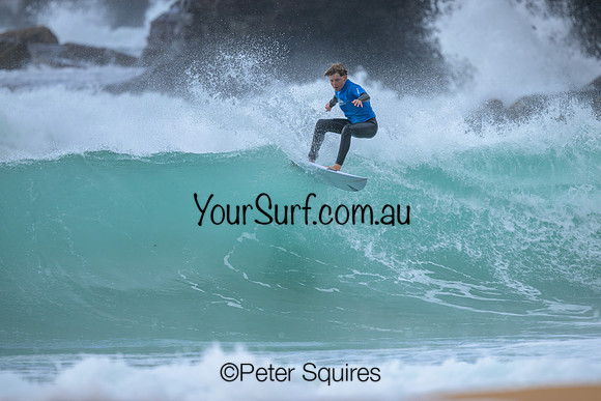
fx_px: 13358
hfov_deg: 2.6
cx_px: 300
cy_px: 200
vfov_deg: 1.7
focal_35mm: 800
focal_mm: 800
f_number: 6.3
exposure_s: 1/1600
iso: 320
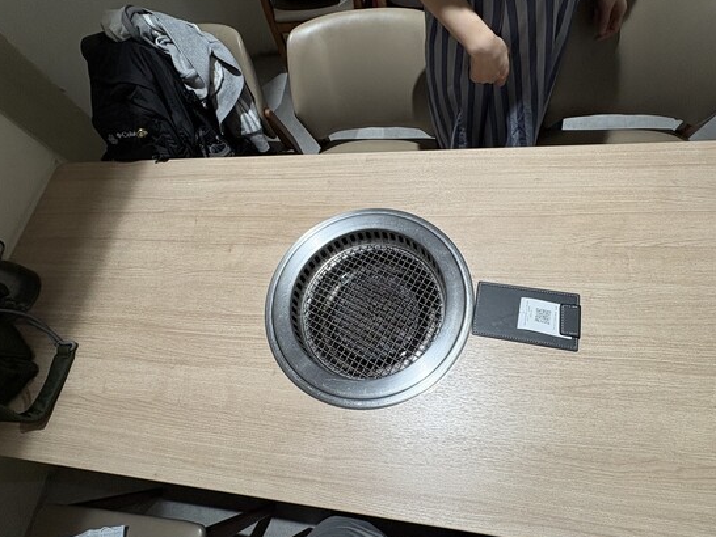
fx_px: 414
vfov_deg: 66.0
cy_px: 269
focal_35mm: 20
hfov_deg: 81.7
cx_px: 370
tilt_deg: -62.1
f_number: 2.2
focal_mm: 2.22
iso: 100
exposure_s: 1/120
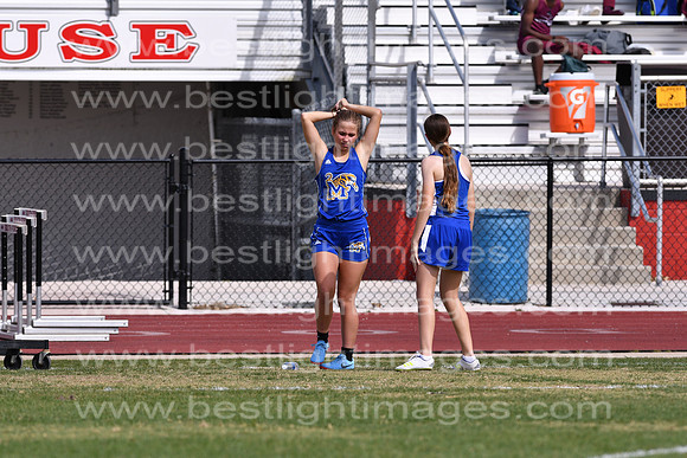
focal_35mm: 450
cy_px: 229
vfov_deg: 3.1
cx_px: 344
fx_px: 8589
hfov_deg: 4.6
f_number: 5.6
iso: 100
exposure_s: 1/800
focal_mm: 300
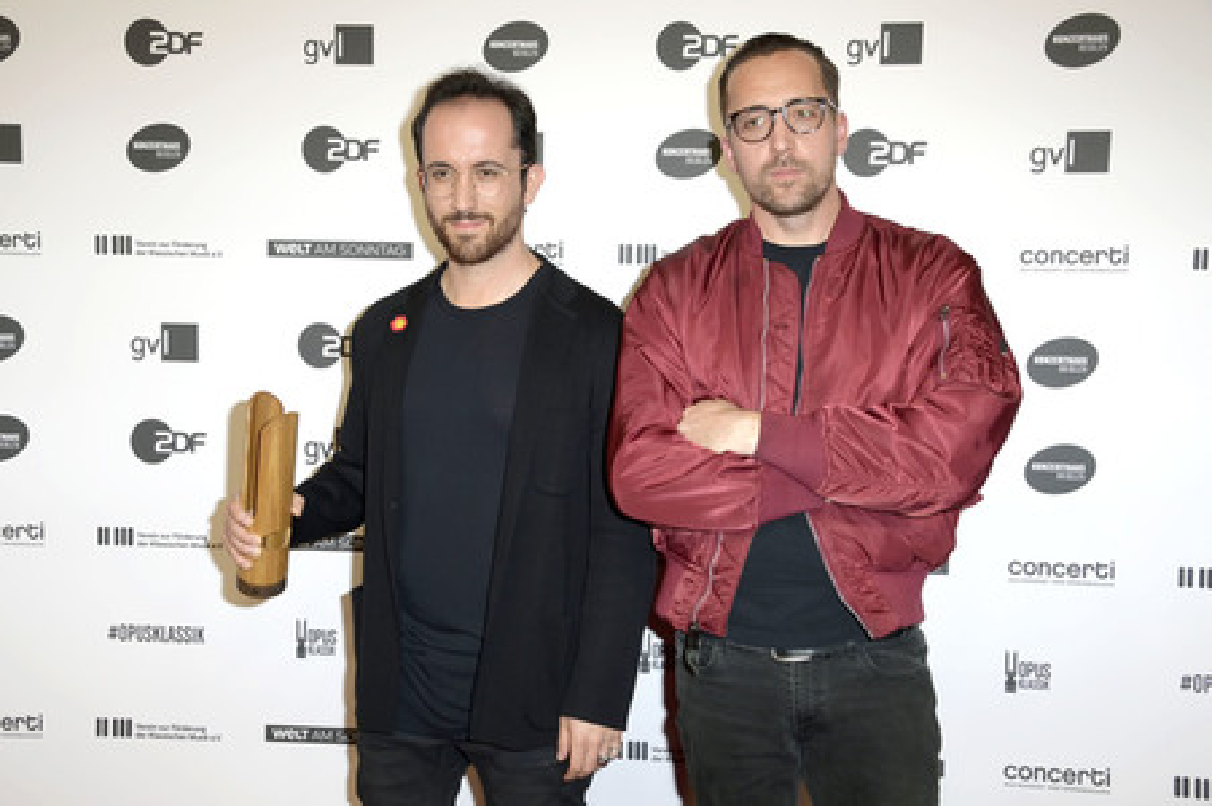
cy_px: 403
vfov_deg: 28.0
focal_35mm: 48
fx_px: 1615
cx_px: 606
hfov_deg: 41.1
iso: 640
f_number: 5.6
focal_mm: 48
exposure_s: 1/200
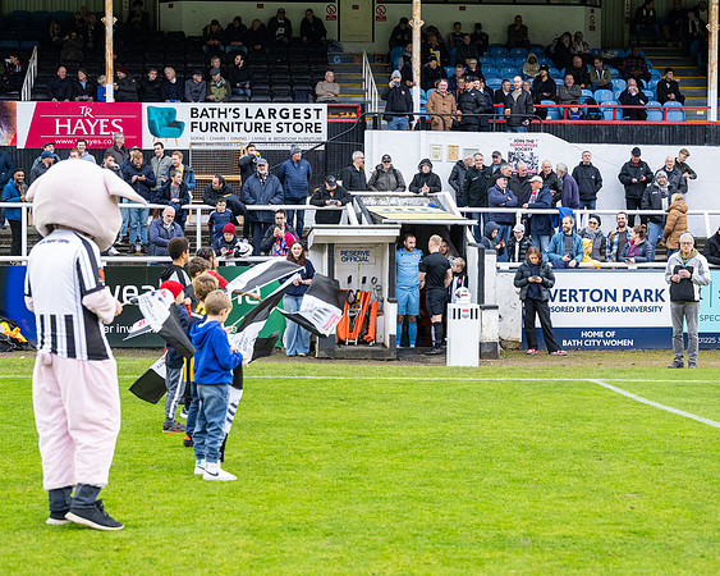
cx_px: 381
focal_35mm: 79
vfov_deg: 19.4
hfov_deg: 24.2
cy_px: 288
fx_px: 1679
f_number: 4
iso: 2000
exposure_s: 1/400
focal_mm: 70
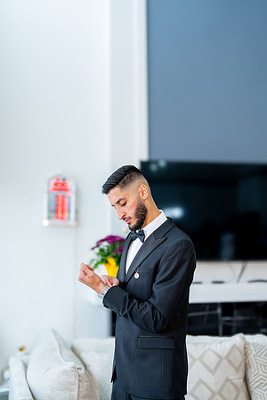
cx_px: 134
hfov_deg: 27.0
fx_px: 556
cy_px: 200
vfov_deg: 39.6
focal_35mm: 50
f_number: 1.4
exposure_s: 1/250
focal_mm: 50
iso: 320
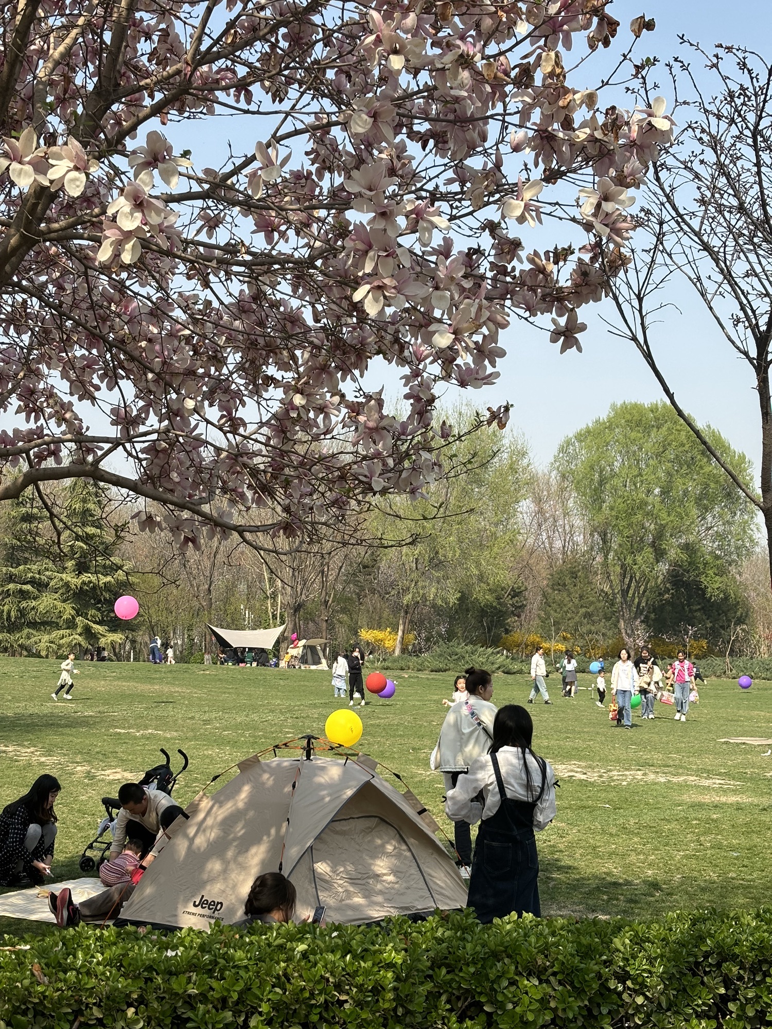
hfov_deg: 28.0
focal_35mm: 52
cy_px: 514
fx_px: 1546
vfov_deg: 36.8
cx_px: 386
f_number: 1.6
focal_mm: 5.96
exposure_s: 1/1724
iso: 32
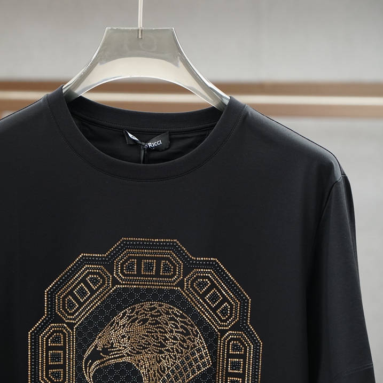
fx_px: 1490
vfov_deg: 14.7
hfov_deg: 14.6
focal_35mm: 119
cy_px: 192
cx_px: 143
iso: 1000
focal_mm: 62
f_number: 3.5
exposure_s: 1/125
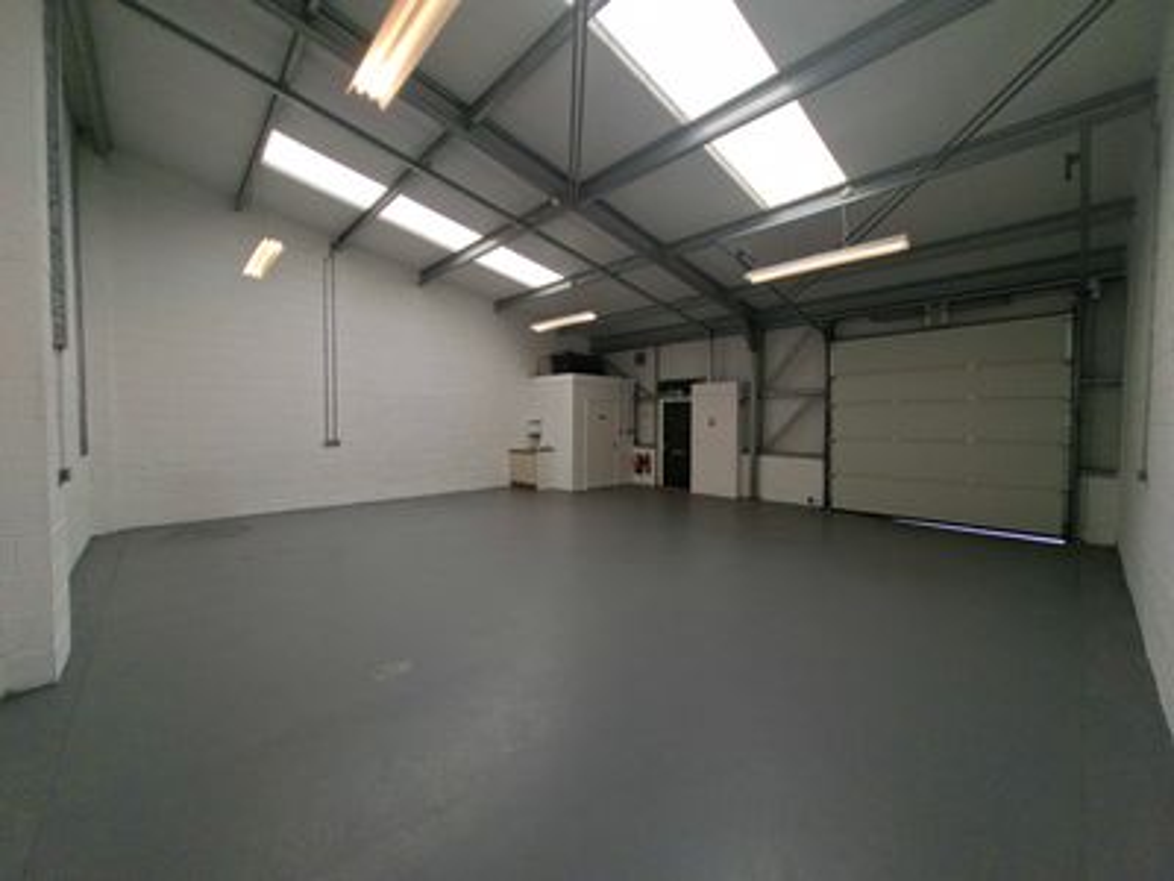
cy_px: 440
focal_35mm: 13
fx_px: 441
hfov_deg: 106.2
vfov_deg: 89.9
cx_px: 587
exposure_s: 1/120
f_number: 2.2
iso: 40
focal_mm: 1.74
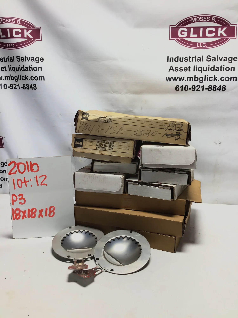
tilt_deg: -13.6
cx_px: 119
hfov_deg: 45.4
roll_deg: -0.9
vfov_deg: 58.4
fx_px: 284
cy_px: 159
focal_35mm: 31
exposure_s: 1/120
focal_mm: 3.3
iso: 32
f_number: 2.4
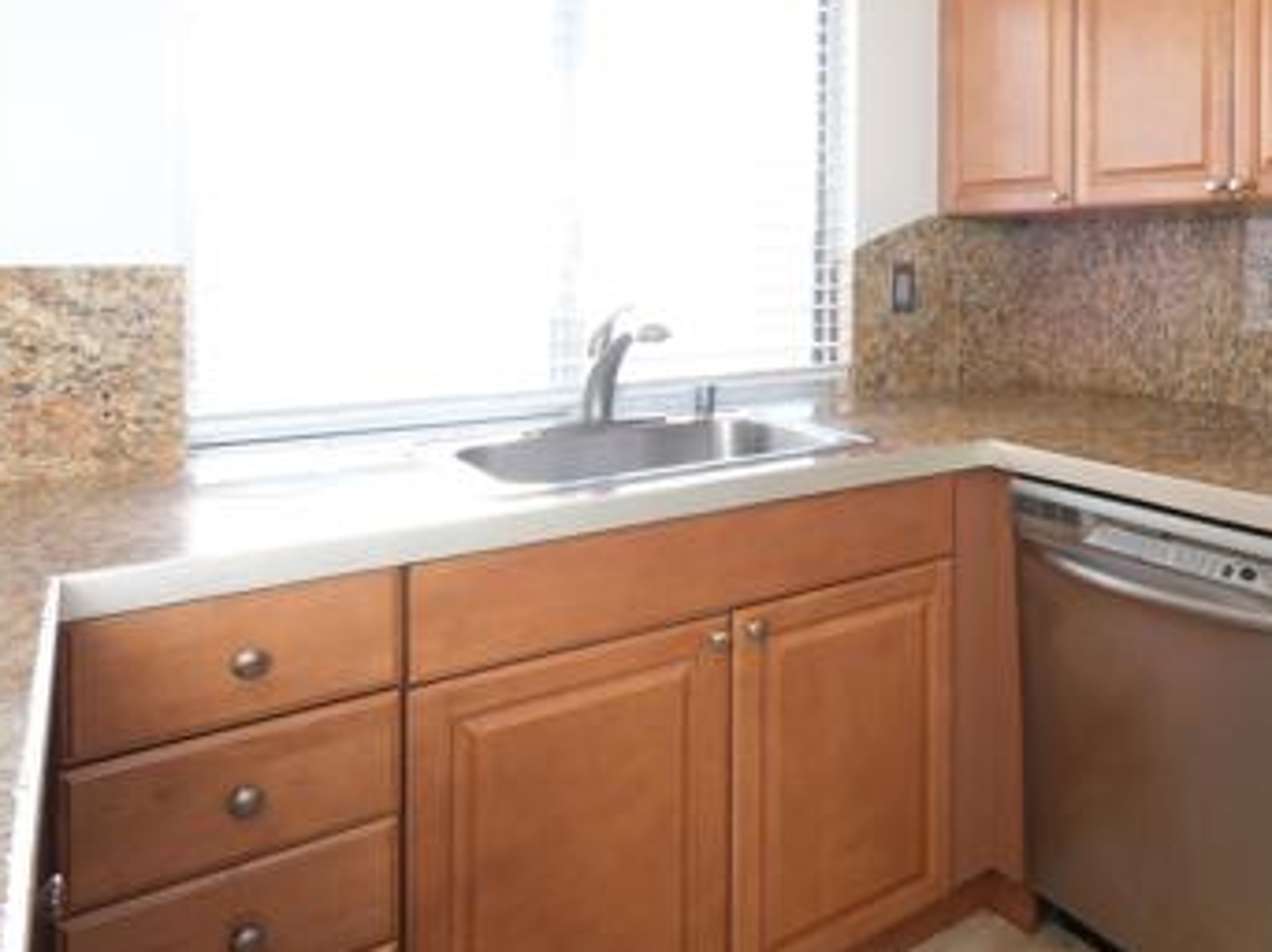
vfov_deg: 49.8
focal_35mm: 27
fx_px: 991
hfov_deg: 58.3
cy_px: 270
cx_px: 1082
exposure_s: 1/10
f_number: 8
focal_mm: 10
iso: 400
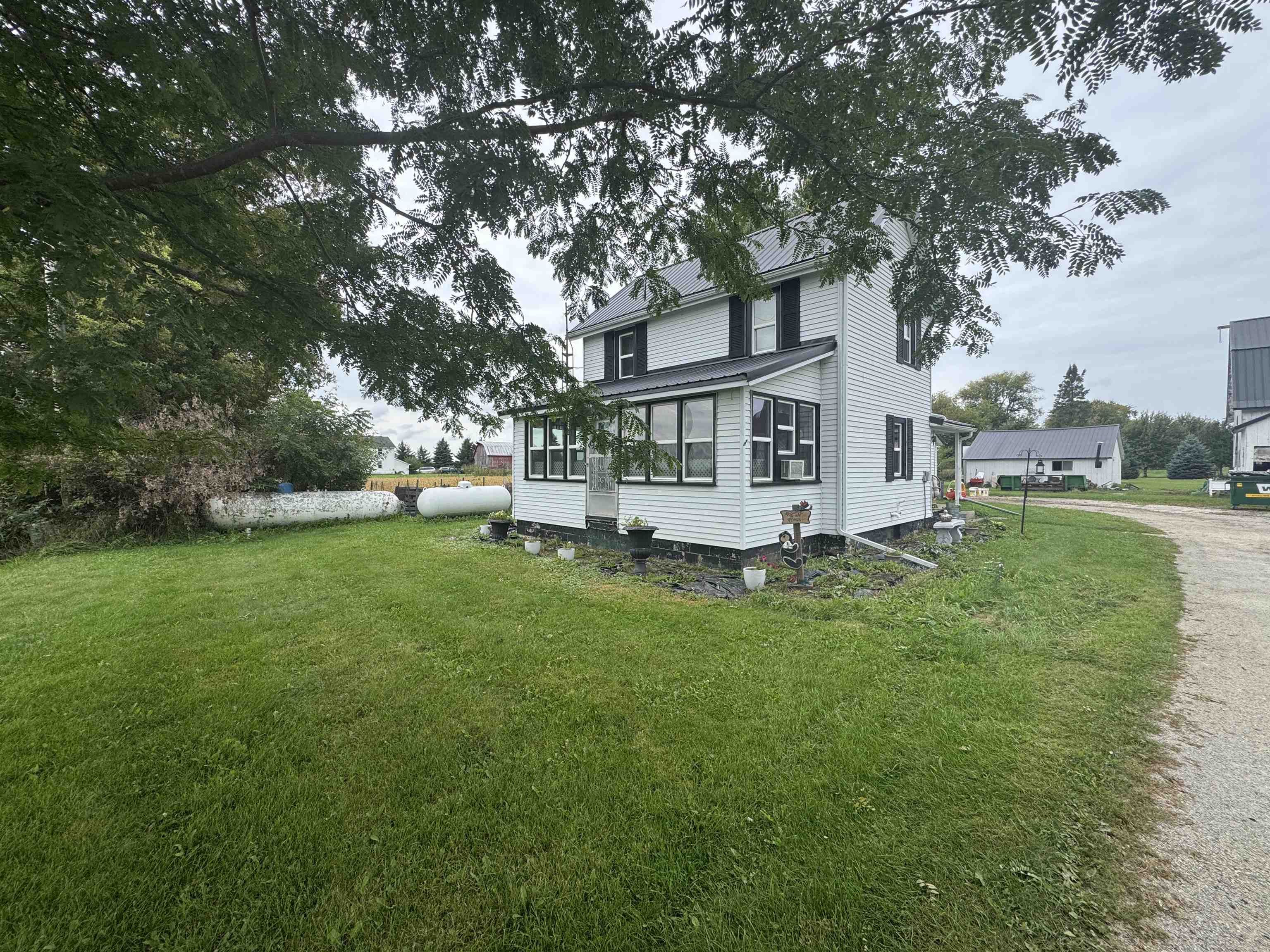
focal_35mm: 14
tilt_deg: -1.0
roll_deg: -0.1
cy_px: 476
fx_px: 514
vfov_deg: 85.7
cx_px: 635
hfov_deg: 102.1
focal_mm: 2.22
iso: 50
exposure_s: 1/821
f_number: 2.2
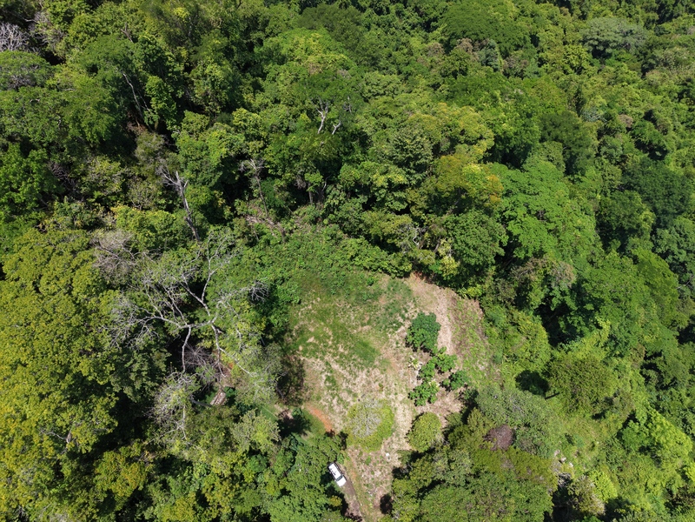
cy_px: 261
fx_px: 482
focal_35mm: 24
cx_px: 348
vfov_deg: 56.8
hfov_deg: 71.6
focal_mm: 8.67
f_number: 1.8
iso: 100
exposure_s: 1/2000
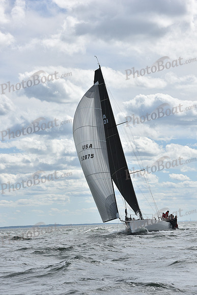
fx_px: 902
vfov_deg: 18.6
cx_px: 98
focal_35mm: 110
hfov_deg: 12.5
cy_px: 148
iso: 320
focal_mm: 110
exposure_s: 1/1000
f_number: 11
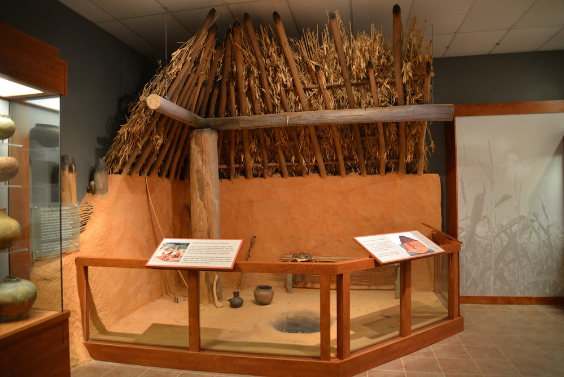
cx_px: 282
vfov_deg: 53.2
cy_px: 188
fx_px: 376
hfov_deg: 73.7
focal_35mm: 24
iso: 1600
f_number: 3.5
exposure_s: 1/30
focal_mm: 24
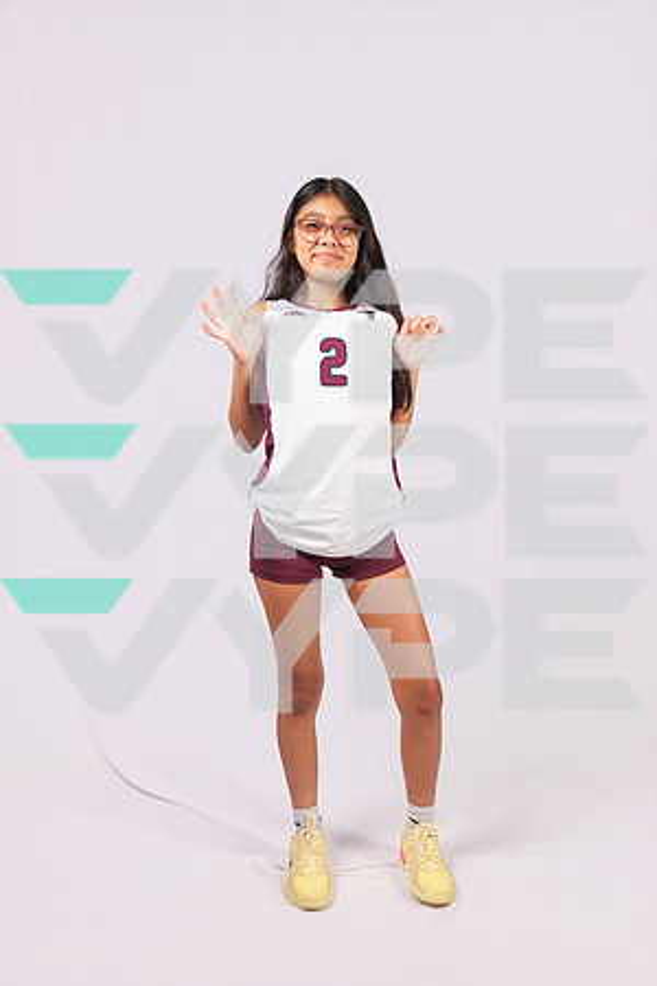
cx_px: 328
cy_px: 493
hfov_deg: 40.0
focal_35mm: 33
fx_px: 903
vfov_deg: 57.2
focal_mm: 33
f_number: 5.6
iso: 160
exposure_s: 1/125
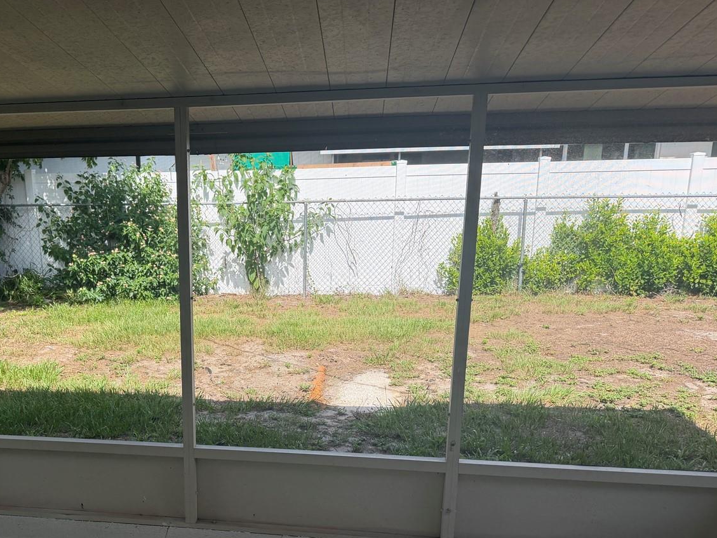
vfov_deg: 41.1
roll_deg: +2.2
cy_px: 371
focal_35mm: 34
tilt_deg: -15.7
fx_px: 704
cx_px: 216
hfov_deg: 52.5
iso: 100
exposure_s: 1/1949
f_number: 1.78
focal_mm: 6.76
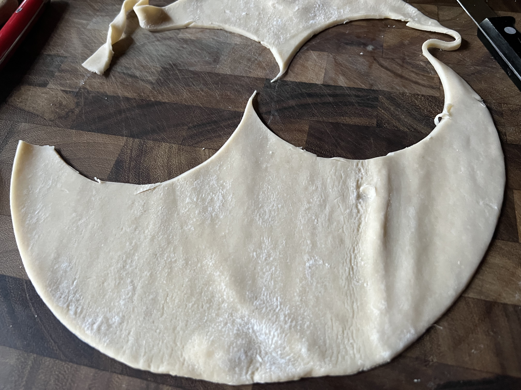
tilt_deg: -59.0
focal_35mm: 26
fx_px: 391
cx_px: 260
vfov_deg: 53.1
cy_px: 195
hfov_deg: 67.3
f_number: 1.5
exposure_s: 1/60
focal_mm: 5.7
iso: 500
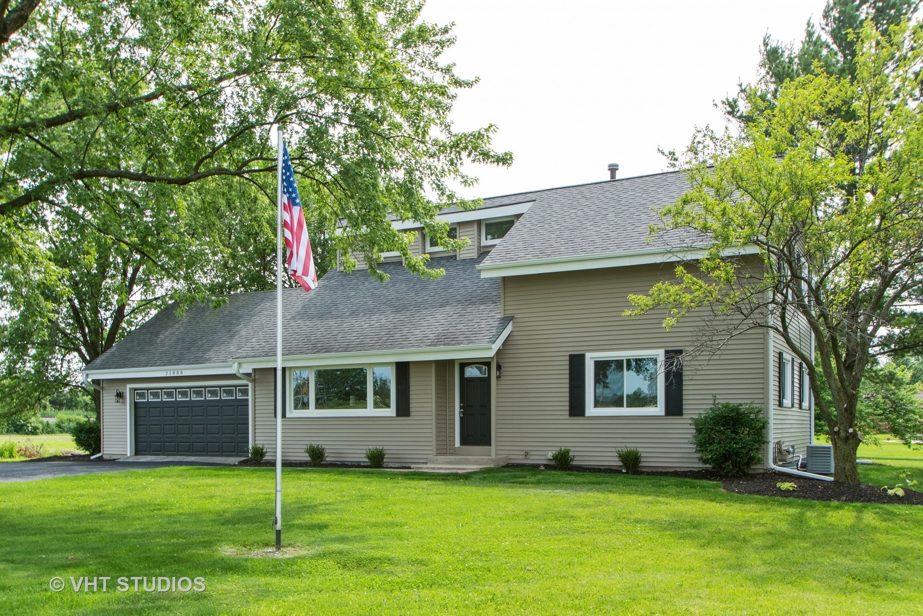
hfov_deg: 67.4
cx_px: 462
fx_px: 692
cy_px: 308
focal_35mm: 27
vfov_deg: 47.9
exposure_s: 1/400
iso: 200
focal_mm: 18
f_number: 9
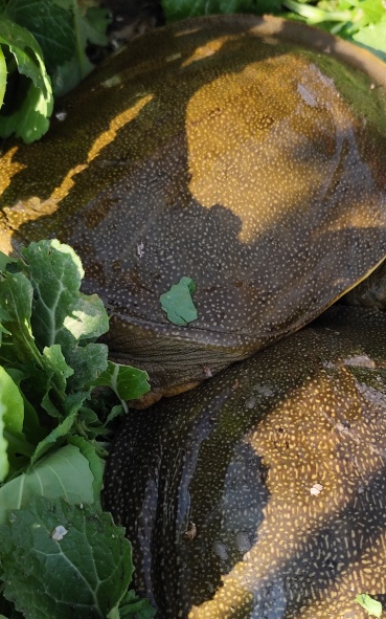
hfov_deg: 28.8
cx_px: 280
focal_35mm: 44
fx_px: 741
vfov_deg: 45.0
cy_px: 382
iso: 50
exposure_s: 1/381
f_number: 1.65
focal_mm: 6.14
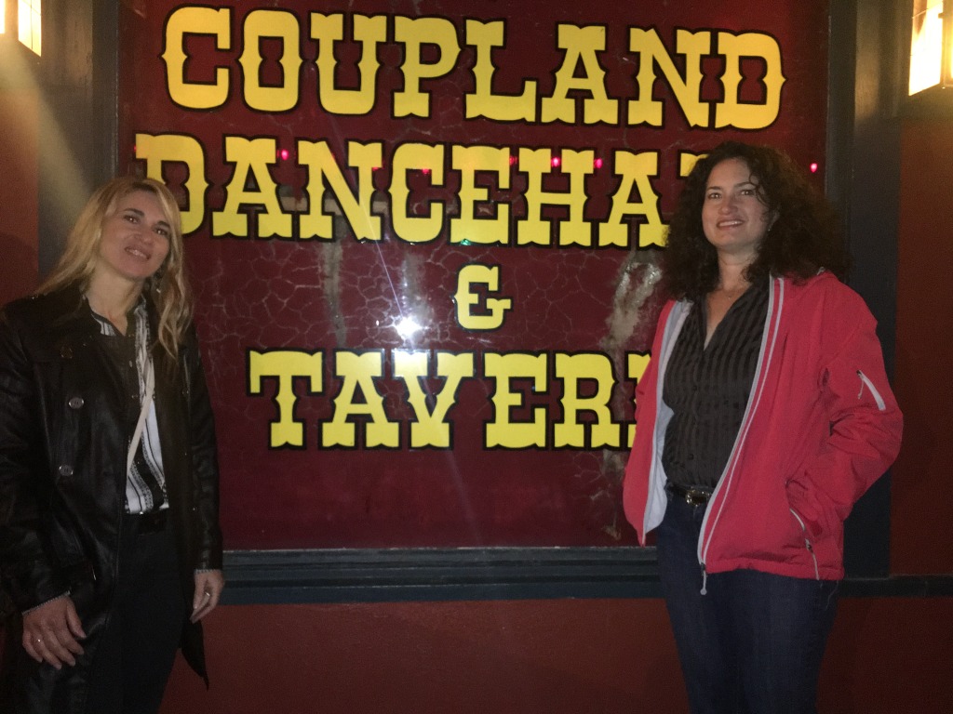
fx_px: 798
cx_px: 476
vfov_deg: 48.2
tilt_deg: -1.4
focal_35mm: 29
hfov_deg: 61.7
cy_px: 357
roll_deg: -0.4
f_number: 2.2
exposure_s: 1/16
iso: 250
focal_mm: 4.15
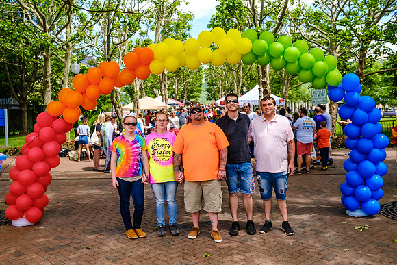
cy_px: 123
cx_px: 201
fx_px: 401
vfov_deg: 36.6
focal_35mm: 36
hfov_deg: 52.7
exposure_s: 1/1900
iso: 400
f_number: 2.8
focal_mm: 22.7
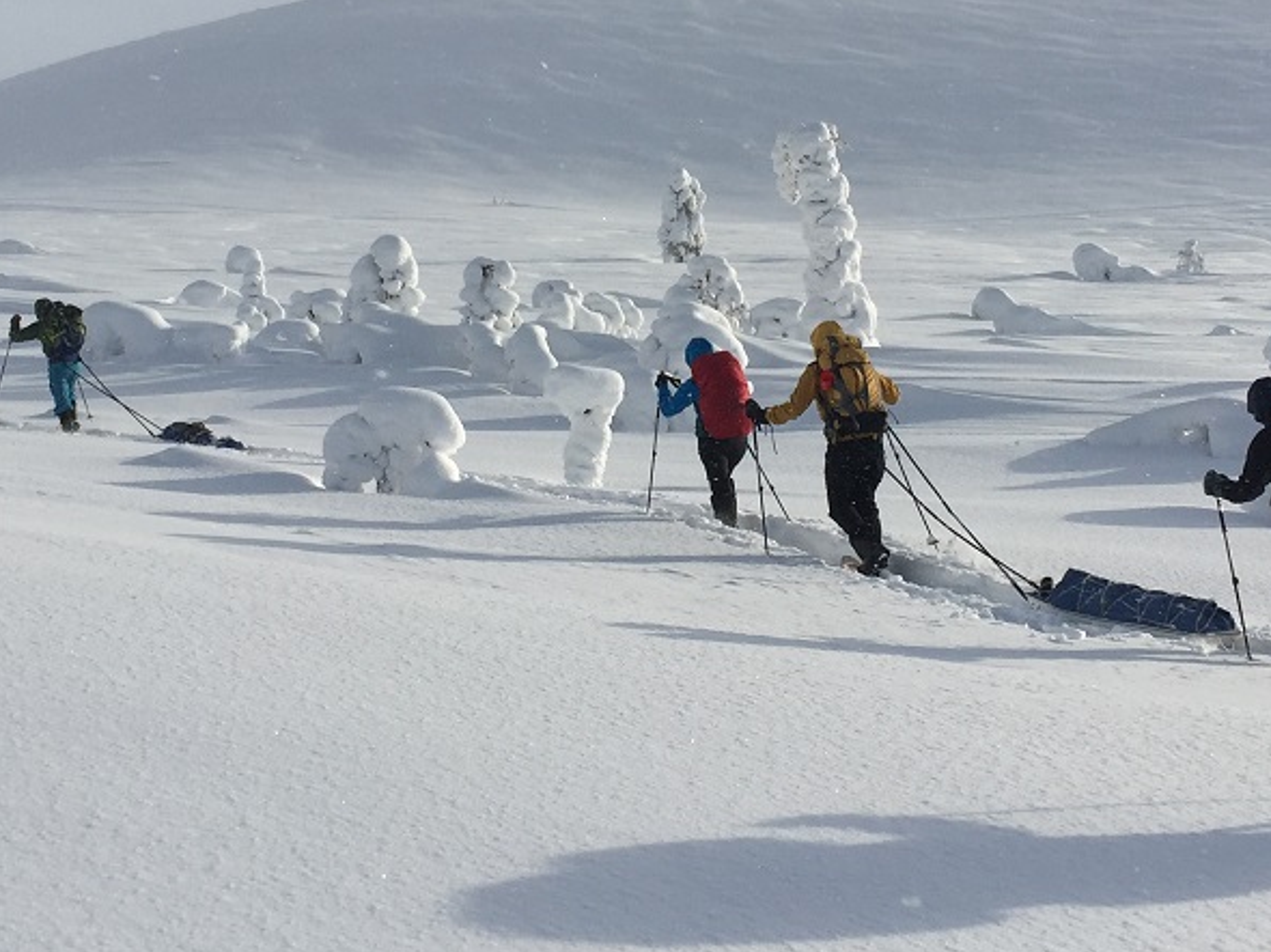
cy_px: 295
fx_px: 2165
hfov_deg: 32.7
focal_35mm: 59
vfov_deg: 24.6
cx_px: 653
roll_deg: +3.4
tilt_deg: +3.3
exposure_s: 1/4405
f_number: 2.2
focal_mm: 4.15
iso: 32
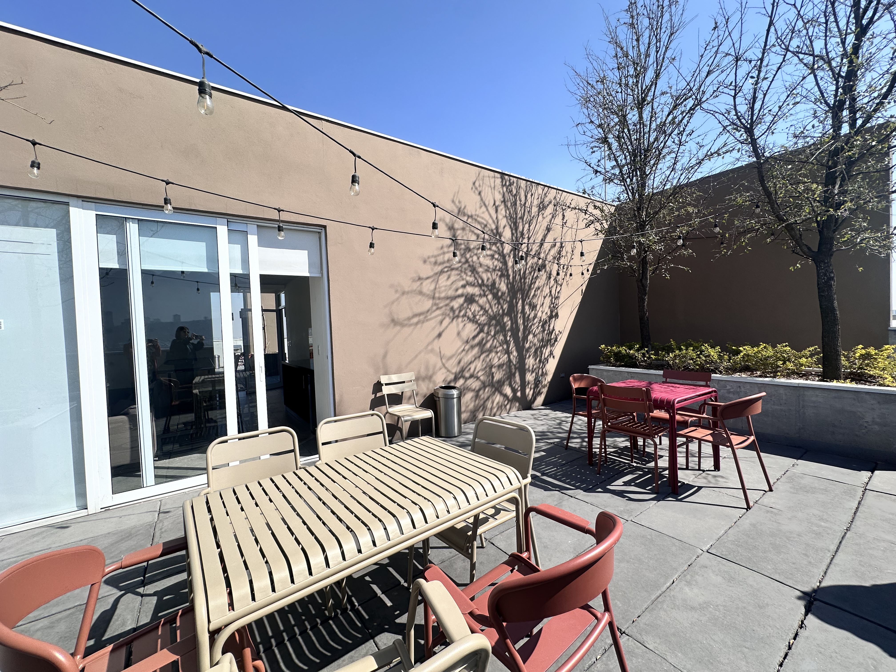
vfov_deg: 85.7
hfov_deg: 102.1
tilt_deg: -1.3
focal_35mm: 14
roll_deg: +2.5
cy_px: 336
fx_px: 362
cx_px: 448
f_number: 2.2
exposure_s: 1/1825
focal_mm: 2.22
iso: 40
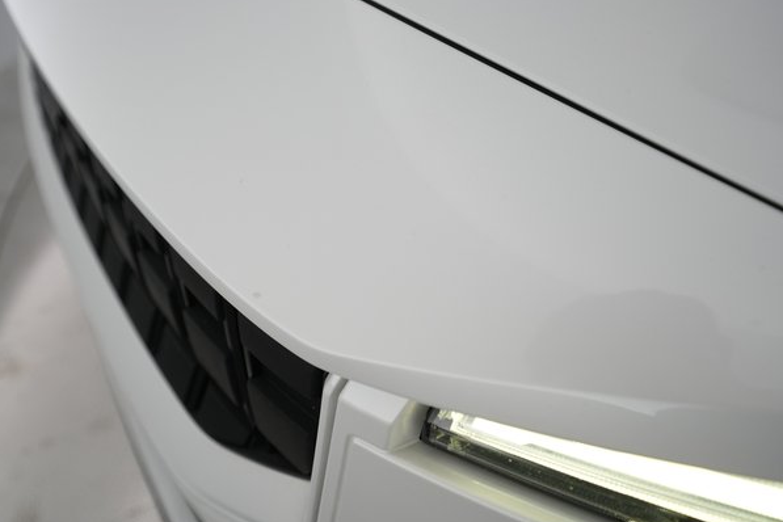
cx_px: 374
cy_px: 251
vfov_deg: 43.6
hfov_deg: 61.9
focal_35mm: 30
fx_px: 652
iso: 800
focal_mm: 28
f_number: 4.5
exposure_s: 1/100
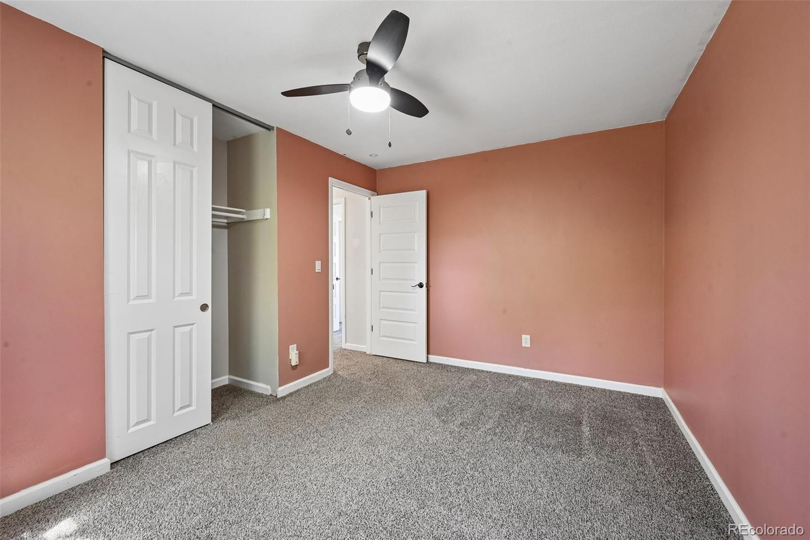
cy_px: 270
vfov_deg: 81.2
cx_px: 405
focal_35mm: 14
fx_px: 315
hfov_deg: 104.3
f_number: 10
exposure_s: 1/5
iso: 400
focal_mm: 14
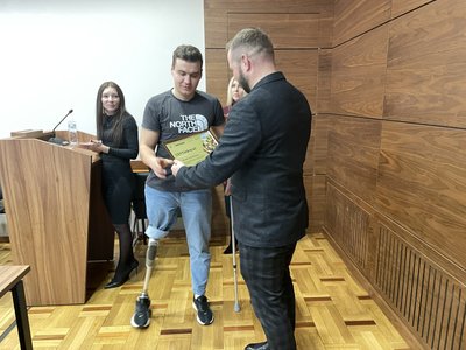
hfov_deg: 67.3
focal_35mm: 26
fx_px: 350
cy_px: 175
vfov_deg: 53.1
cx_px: 233
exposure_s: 1/30
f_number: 1.6
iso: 1000
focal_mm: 4.2
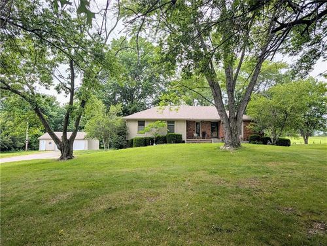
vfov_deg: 56.9
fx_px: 227
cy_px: 123
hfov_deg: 71.5
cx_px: 164
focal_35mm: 24
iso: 19
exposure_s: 1/1095
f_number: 1.68
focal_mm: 6.9
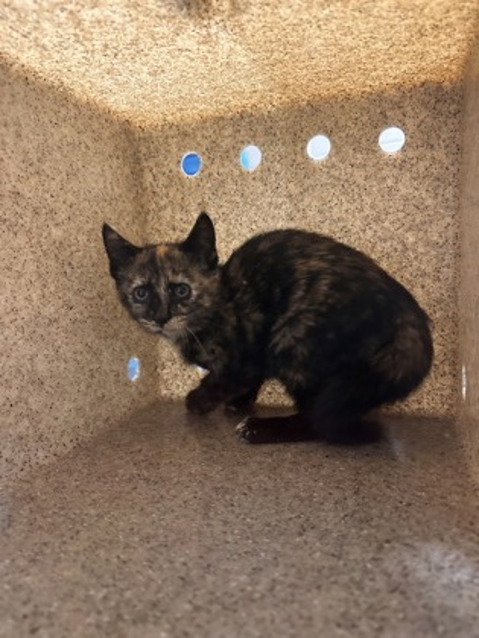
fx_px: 443
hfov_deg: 56.8
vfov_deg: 71.6
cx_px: 240
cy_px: 319
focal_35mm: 24
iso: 800
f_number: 1.78
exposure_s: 1/60
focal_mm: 6.86
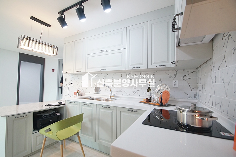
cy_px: 78
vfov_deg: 77.2
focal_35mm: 15
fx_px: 98
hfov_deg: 100.4
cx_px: 118
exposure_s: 1/80
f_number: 4
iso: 800
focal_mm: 10
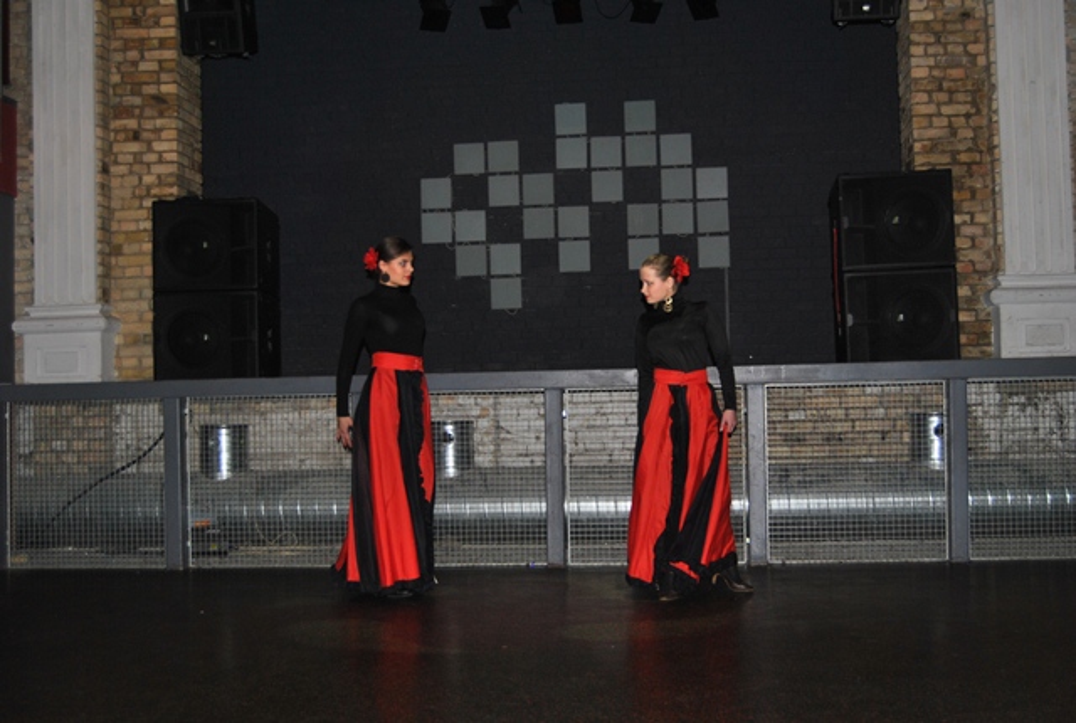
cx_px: 538
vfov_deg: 30.0
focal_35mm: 45
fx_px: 1348
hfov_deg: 43.5
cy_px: 362
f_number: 4.2
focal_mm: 30
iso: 200
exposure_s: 1/60
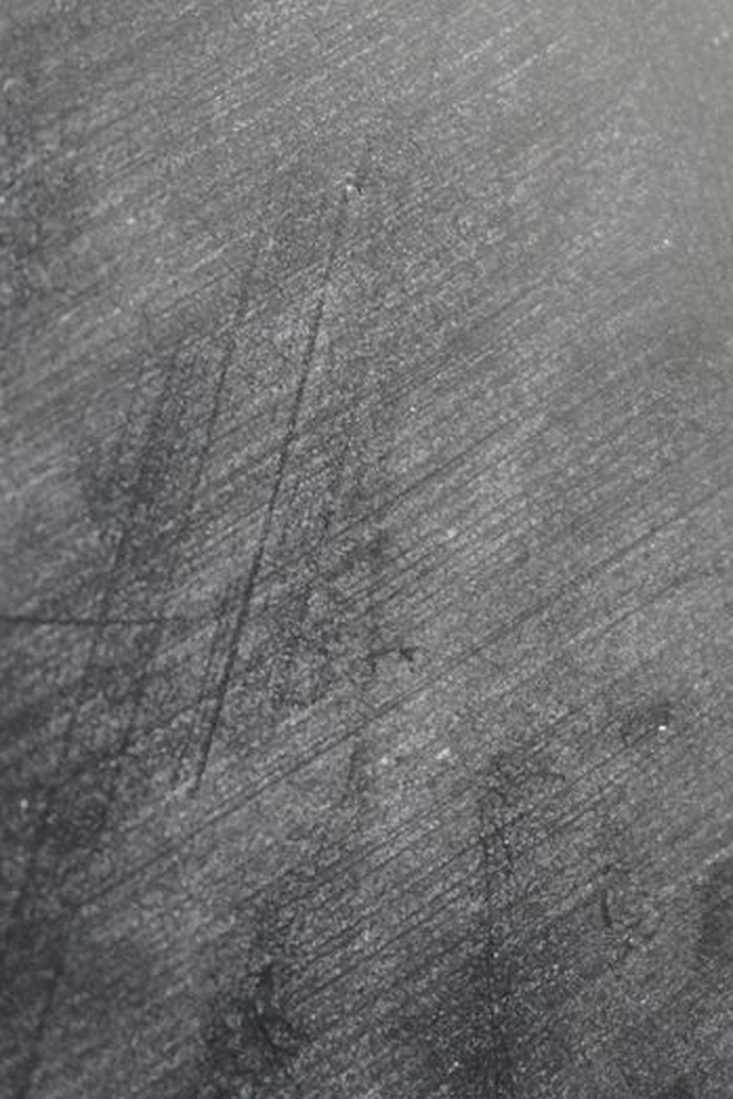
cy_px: 719
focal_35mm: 103
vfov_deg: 19.8
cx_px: 920
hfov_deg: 12.9
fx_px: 3143
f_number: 5
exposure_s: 1/125
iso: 3200
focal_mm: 30
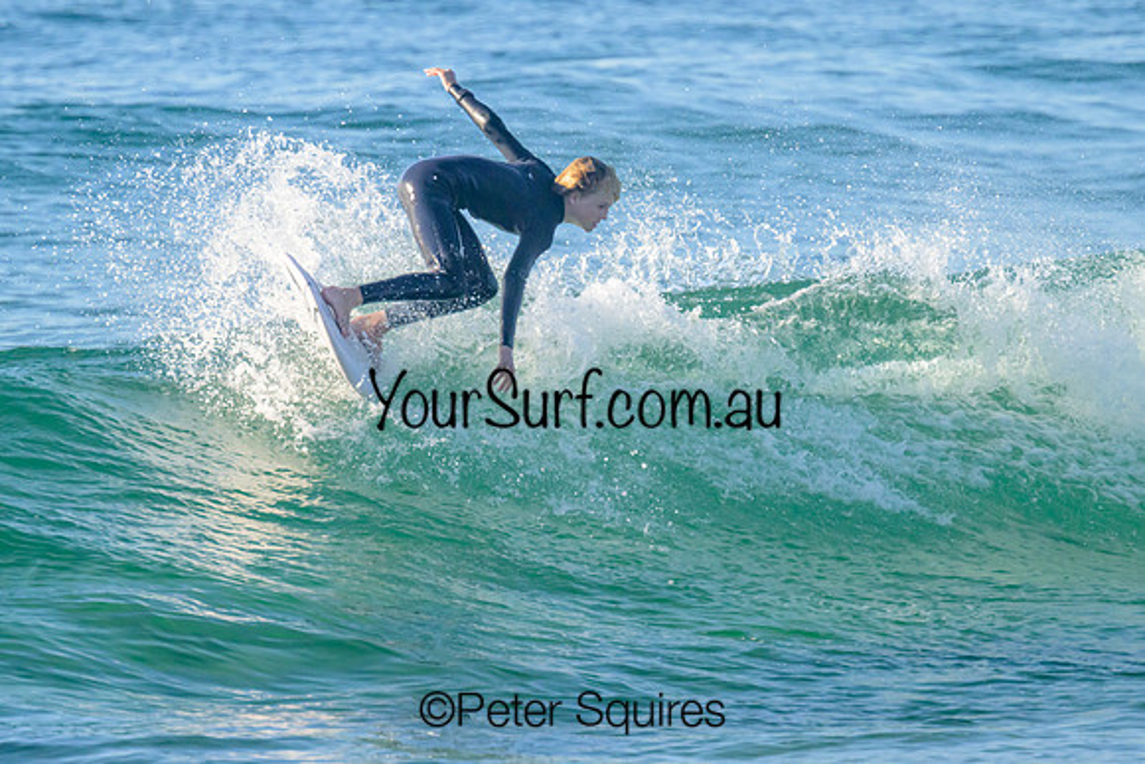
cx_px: 594
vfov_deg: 1.3
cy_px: 303
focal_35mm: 1033
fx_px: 32847
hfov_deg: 2.0
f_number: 11
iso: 1600
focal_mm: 800
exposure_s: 1/2000
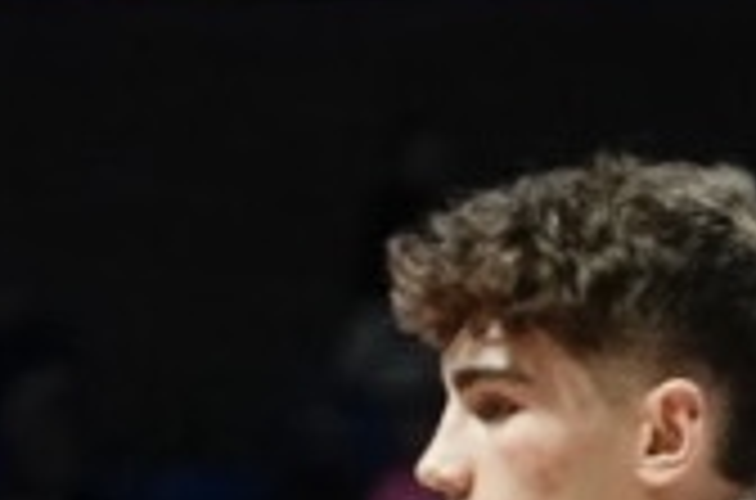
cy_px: 1592
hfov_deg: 4.4
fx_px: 9591
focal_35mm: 458
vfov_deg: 2.9
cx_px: -907
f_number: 3.2
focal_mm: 70
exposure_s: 1/1000
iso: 4000
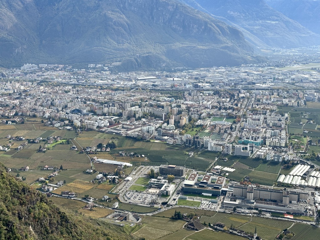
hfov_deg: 39.7
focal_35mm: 48
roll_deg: +0.3
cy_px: 120
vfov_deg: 30.3
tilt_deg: -13.7
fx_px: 444
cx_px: 160
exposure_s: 1/2028
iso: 64
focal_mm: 6.86
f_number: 1.78
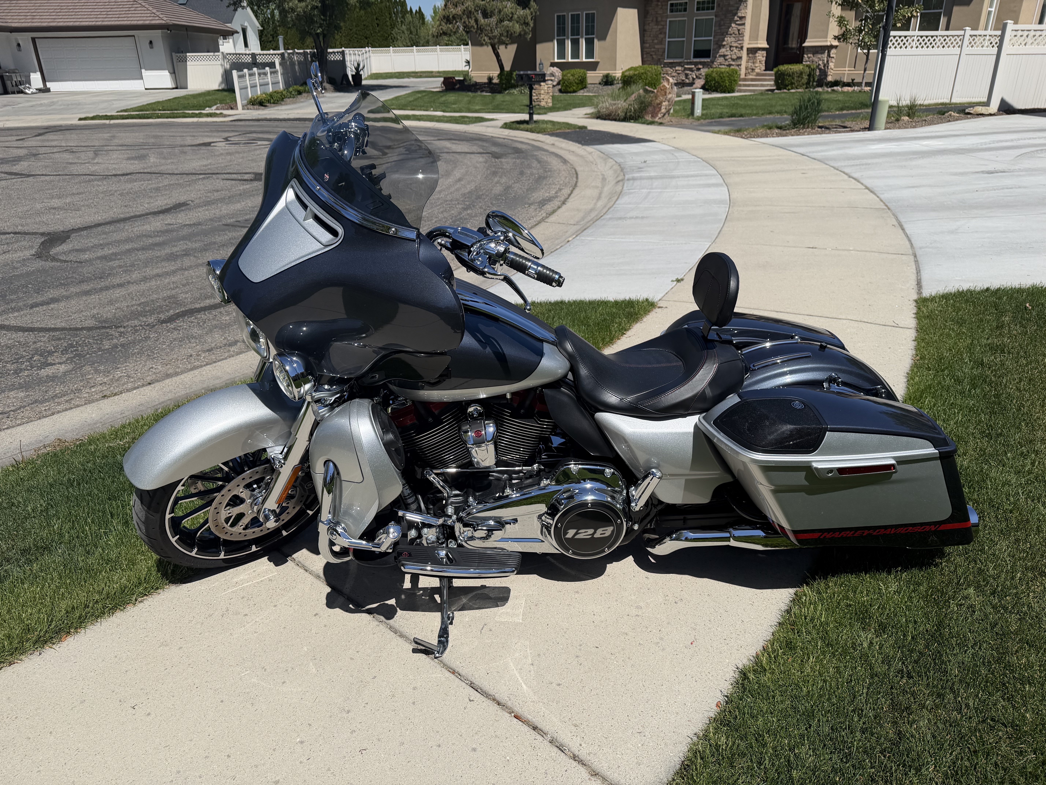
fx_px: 725
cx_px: 523
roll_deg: +1.1
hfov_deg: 71.6
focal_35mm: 24
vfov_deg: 56.8
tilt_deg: -24.8
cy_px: 392
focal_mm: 6.76
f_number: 1.78
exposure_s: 1/7353
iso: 80
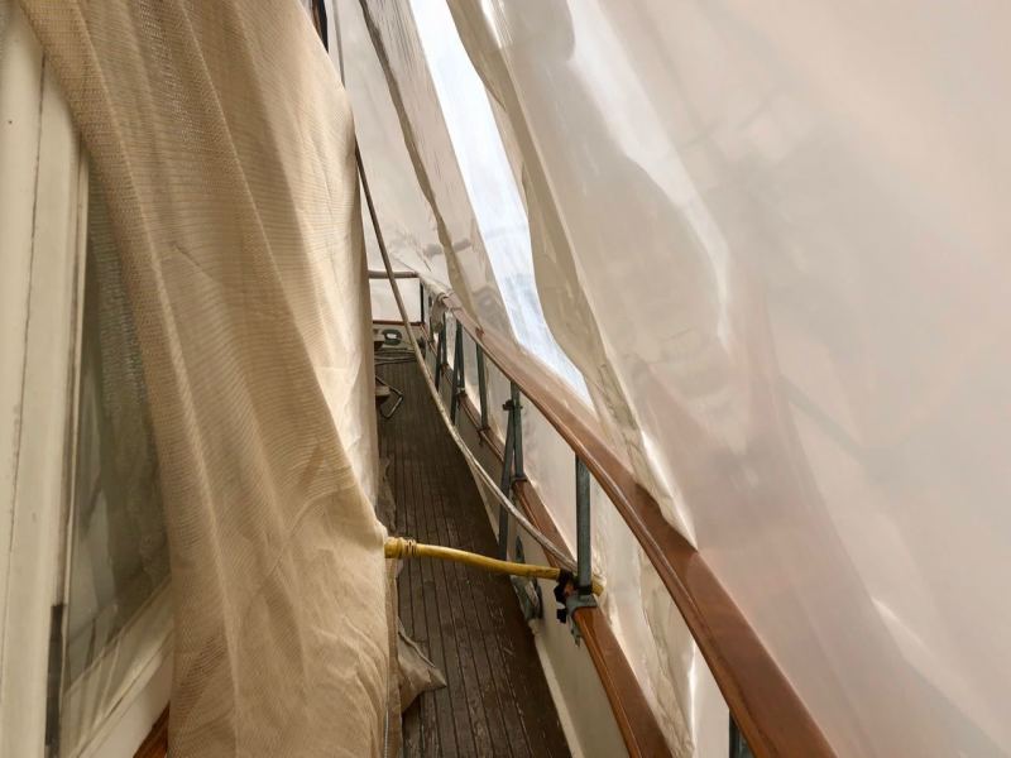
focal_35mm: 28
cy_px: 379
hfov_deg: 63.4
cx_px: 506
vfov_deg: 49.7
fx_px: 818
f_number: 1.8
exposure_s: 1/484
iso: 20
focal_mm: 3.99
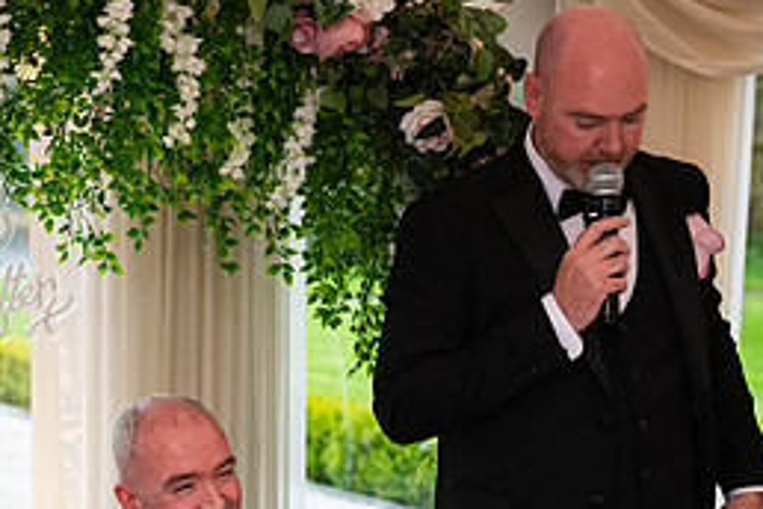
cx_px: 18
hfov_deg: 17.1
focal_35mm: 117
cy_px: 496
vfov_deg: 11.6
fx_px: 2480
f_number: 3.5
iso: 1000
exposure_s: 1/160
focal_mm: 52
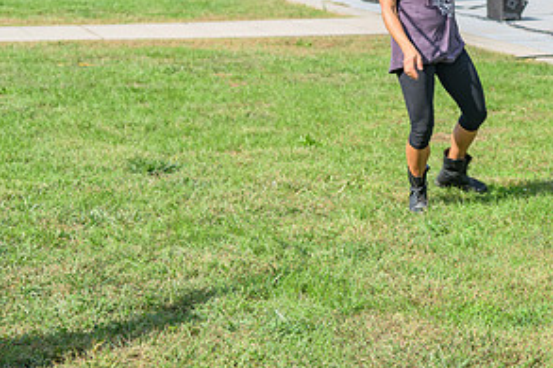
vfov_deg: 13.6
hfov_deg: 20.1
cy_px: 16
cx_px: 530
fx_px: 1520
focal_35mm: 99
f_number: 4
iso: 64
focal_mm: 50
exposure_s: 1/200
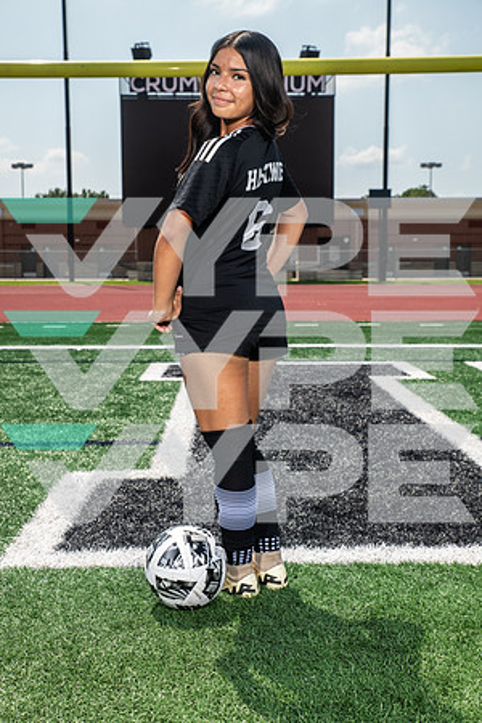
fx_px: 964
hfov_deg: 28.1
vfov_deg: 41.1
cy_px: 362
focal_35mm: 48
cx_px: 241
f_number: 7.1
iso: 100
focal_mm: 48
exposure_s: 1/320
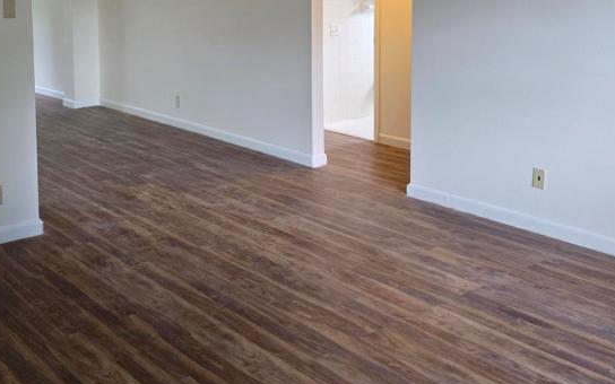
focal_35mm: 43
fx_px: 721
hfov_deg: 45.0
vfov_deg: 28.8
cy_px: 45
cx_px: 171
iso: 250
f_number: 1.7
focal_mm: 6.3
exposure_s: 1/120
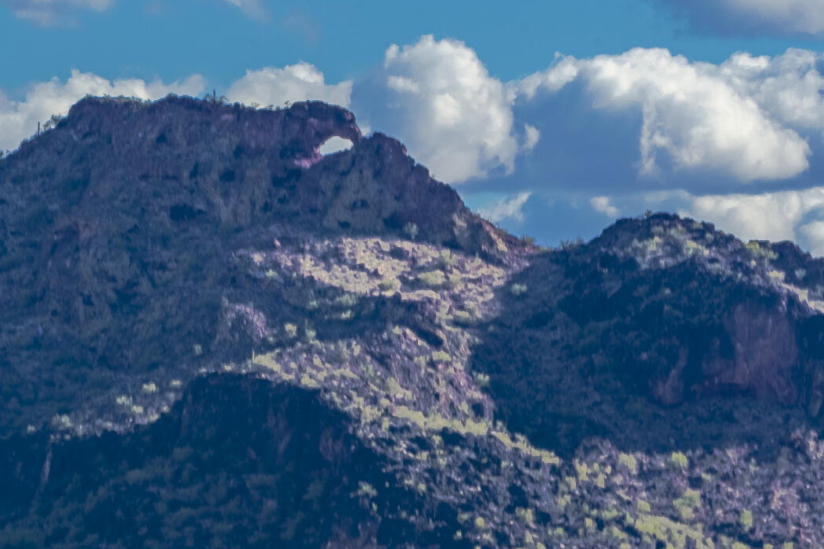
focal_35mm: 570
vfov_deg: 2.4
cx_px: -164
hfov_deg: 3.6
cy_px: 598
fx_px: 13046
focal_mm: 200
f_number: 22
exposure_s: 1/1250
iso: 100
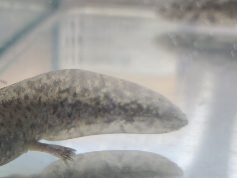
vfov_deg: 17.4
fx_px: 582
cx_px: 48
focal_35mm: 85
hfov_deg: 22.7
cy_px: 100
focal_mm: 6.19
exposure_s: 1/40.7
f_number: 1.65
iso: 800
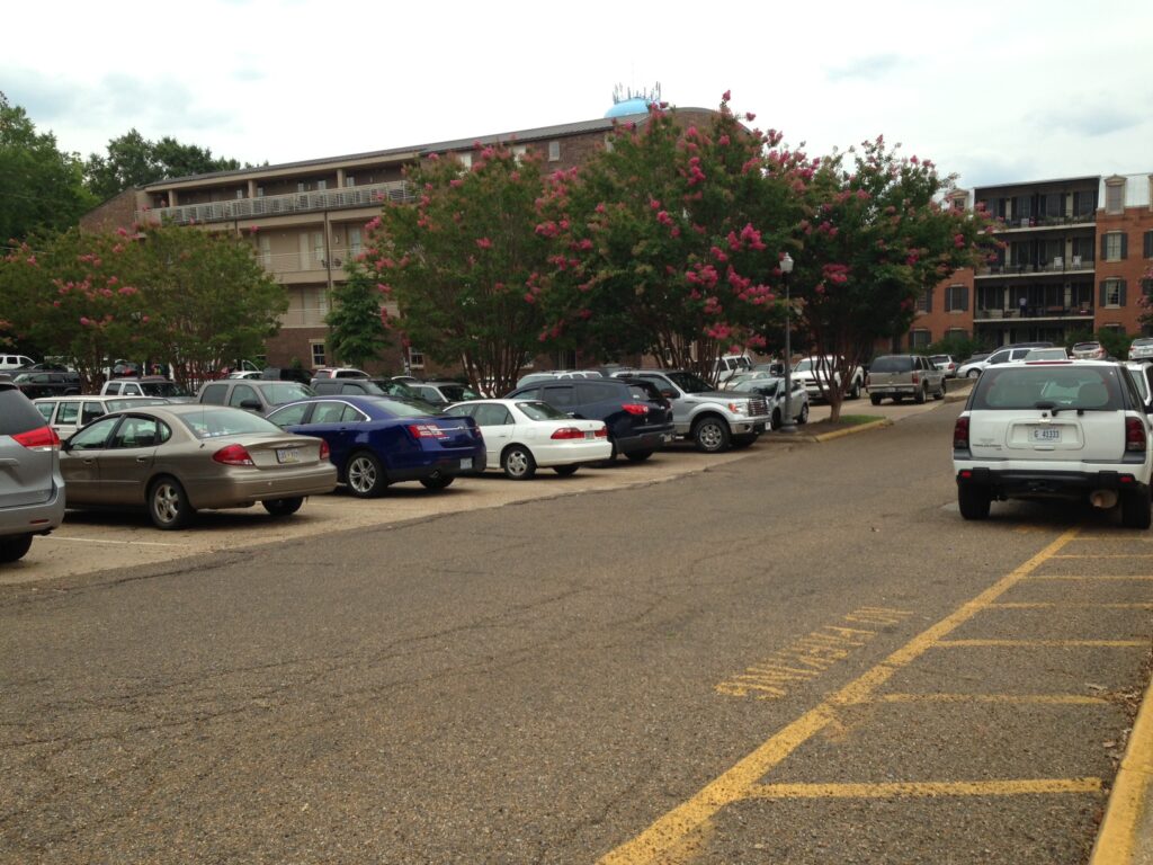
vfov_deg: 42.9
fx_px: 1099
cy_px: 432
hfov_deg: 55.4
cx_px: 576
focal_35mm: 33
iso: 50
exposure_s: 1/951
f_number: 2.4
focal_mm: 4.13
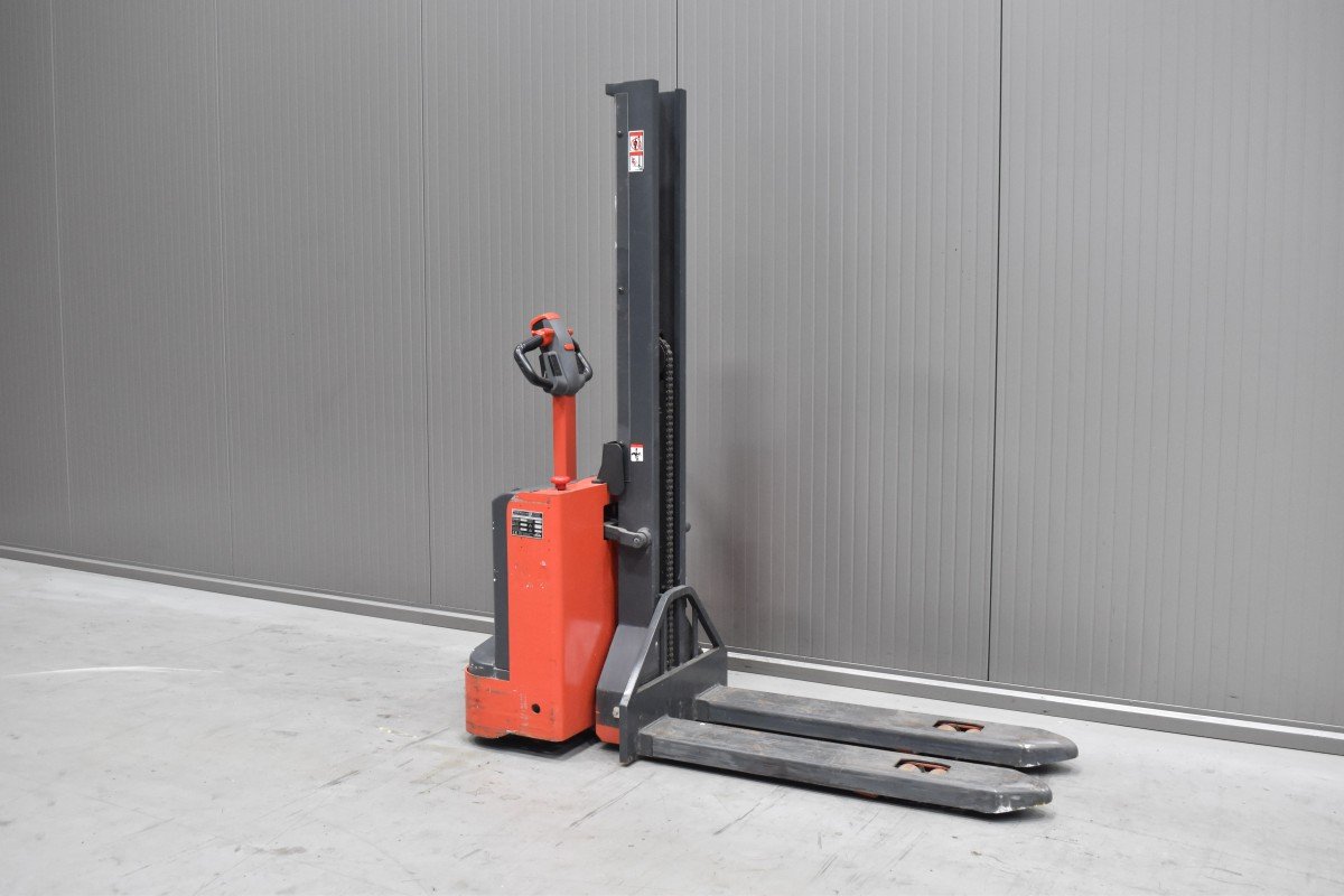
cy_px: 448
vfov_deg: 38.4
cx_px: 672
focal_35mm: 34
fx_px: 1288
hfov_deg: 55.1
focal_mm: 23
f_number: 5
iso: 1600
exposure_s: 1/40
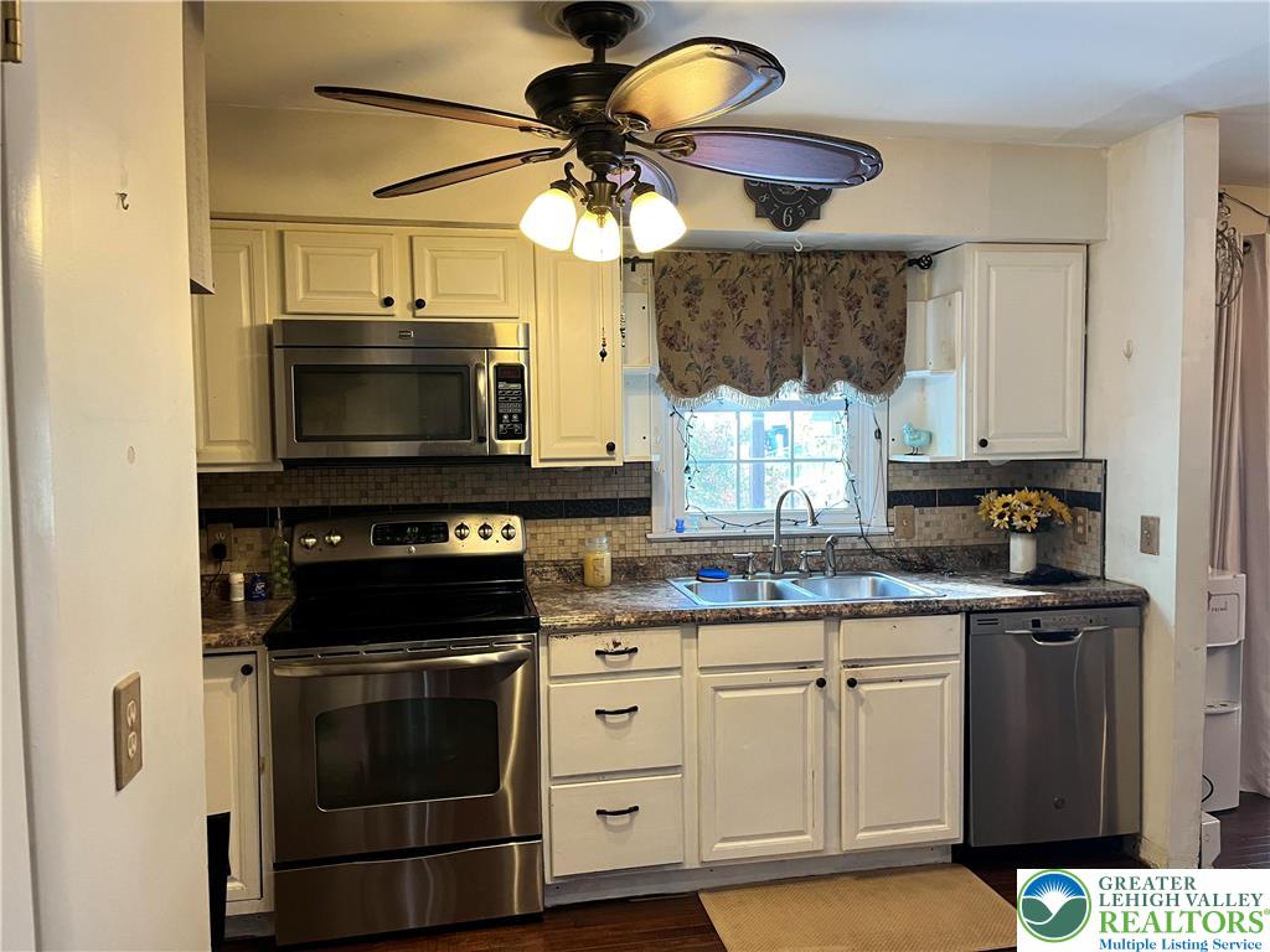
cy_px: 476
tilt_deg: -3.4
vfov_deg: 53.1
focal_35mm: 26
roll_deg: +0.5
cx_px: 635
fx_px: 954
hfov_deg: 67.3
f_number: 1.6
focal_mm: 5.1
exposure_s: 1/60
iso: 160
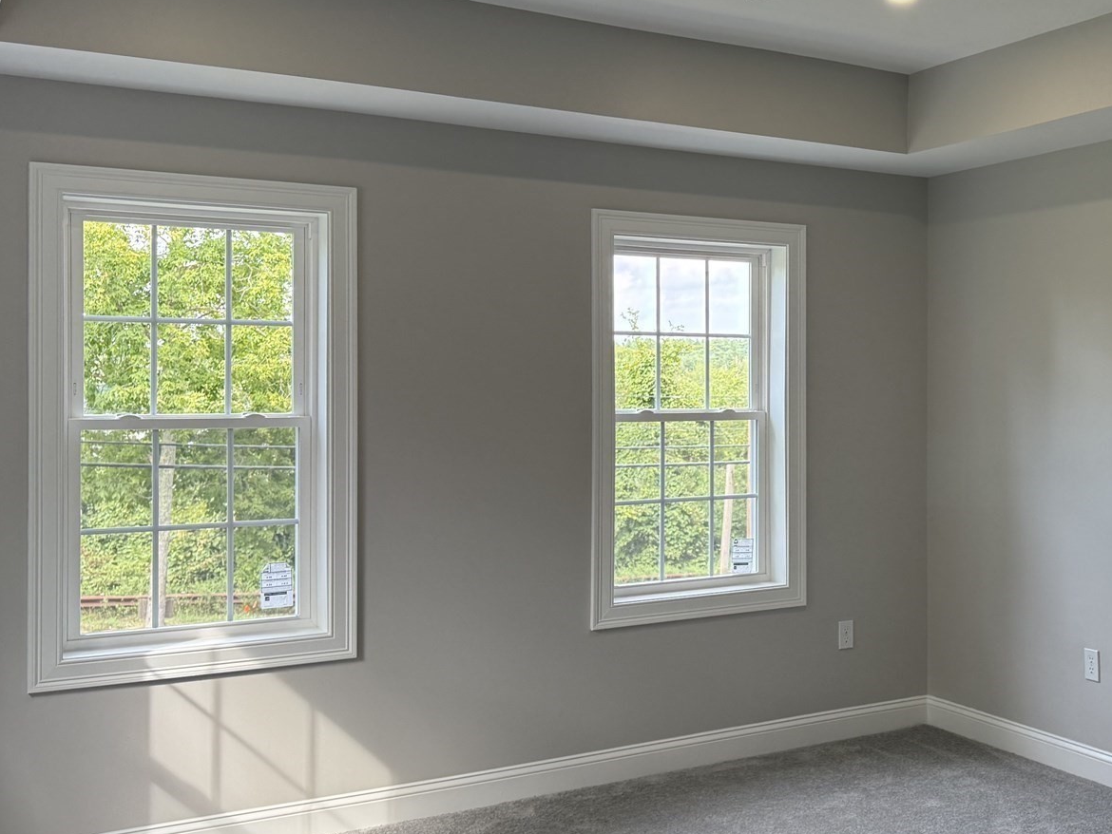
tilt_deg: +0.7
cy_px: 375
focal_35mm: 42
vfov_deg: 34.3
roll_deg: +0.2
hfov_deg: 43.2
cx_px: 850
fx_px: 1349
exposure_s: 1/237
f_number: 1.78
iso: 160
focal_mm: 6.76
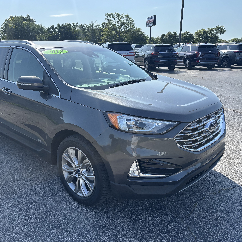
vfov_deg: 52.5
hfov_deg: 52.2
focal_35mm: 31
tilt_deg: -15.1
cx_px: 97
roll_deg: -0.8
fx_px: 245
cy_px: 120
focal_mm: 5.96
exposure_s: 1/1912
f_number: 1.6
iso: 50
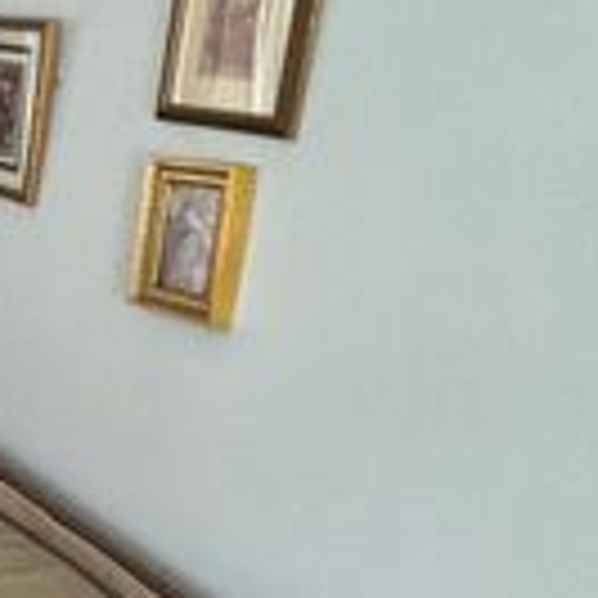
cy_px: 283
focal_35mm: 62
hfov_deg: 16.6
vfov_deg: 27.7
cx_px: -726
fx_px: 1212
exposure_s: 1/60
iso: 200
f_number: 2.2
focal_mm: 2.22
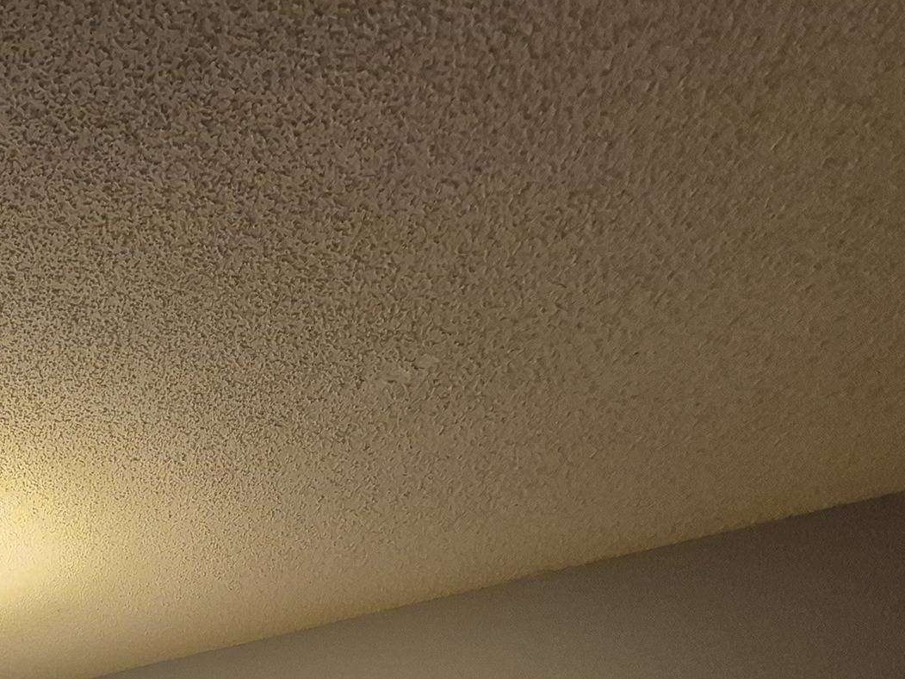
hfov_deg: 39.9
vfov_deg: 27.9
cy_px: 974
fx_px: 993
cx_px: -90
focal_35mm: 38
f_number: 2.2
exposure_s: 1/60
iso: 320
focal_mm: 1.74
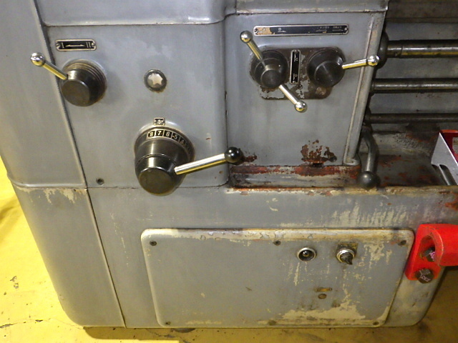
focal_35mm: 28
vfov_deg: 49.7
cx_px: 229
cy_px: 172
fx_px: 370
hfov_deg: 63.4
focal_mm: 5
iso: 1600
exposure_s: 1/45
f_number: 3.5
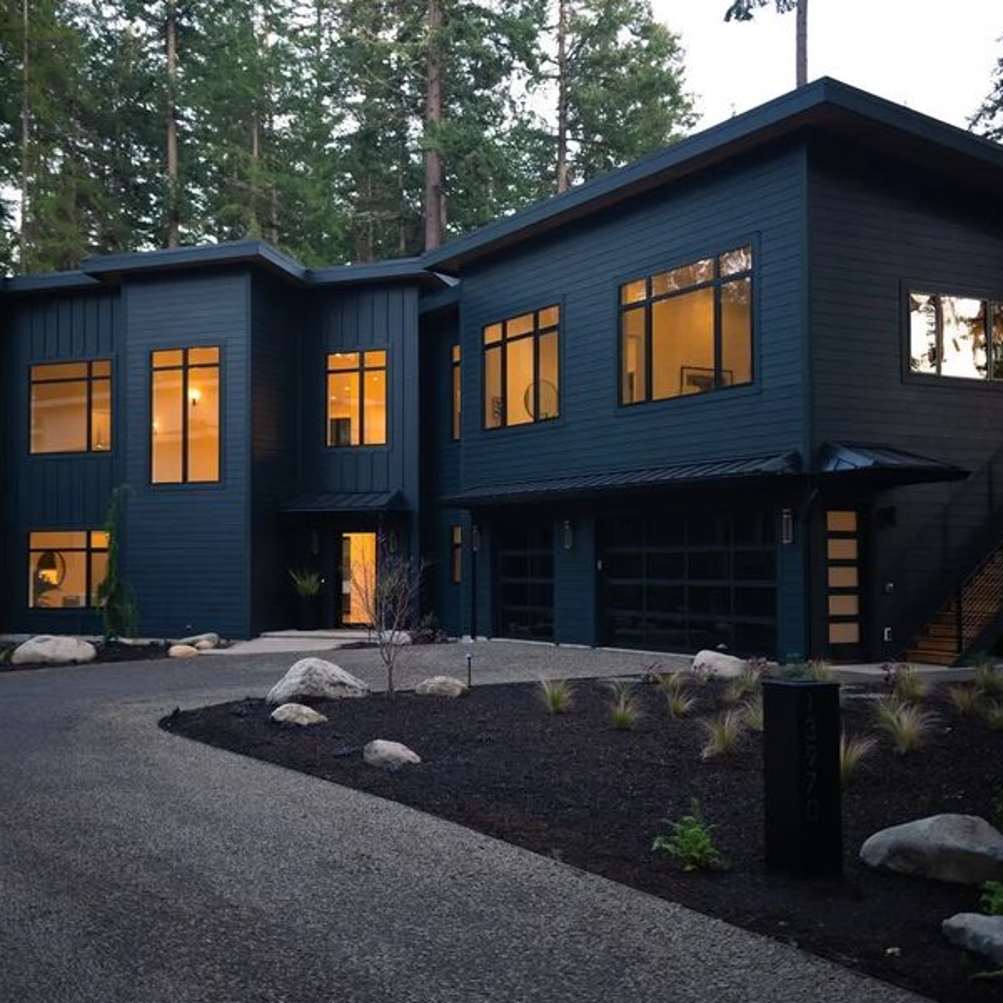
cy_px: 514
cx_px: 479
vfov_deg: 40.0
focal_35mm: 42
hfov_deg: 40.0
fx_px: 1377
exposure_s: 1/50
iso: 200
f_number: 1.8
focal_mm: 29
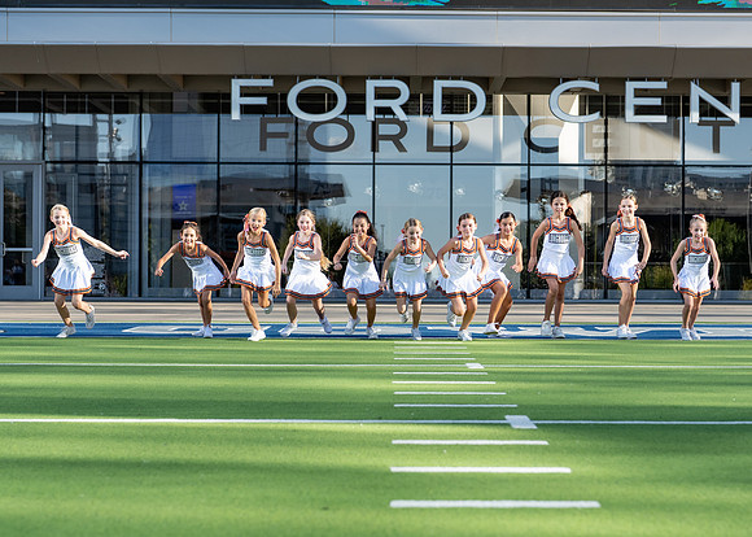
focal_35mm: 85
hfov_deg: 23.3
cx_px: 421
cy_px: 279
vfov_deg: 16.7
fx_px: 1824
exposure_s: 1/1250
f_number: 2.8
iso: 160
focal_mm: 50
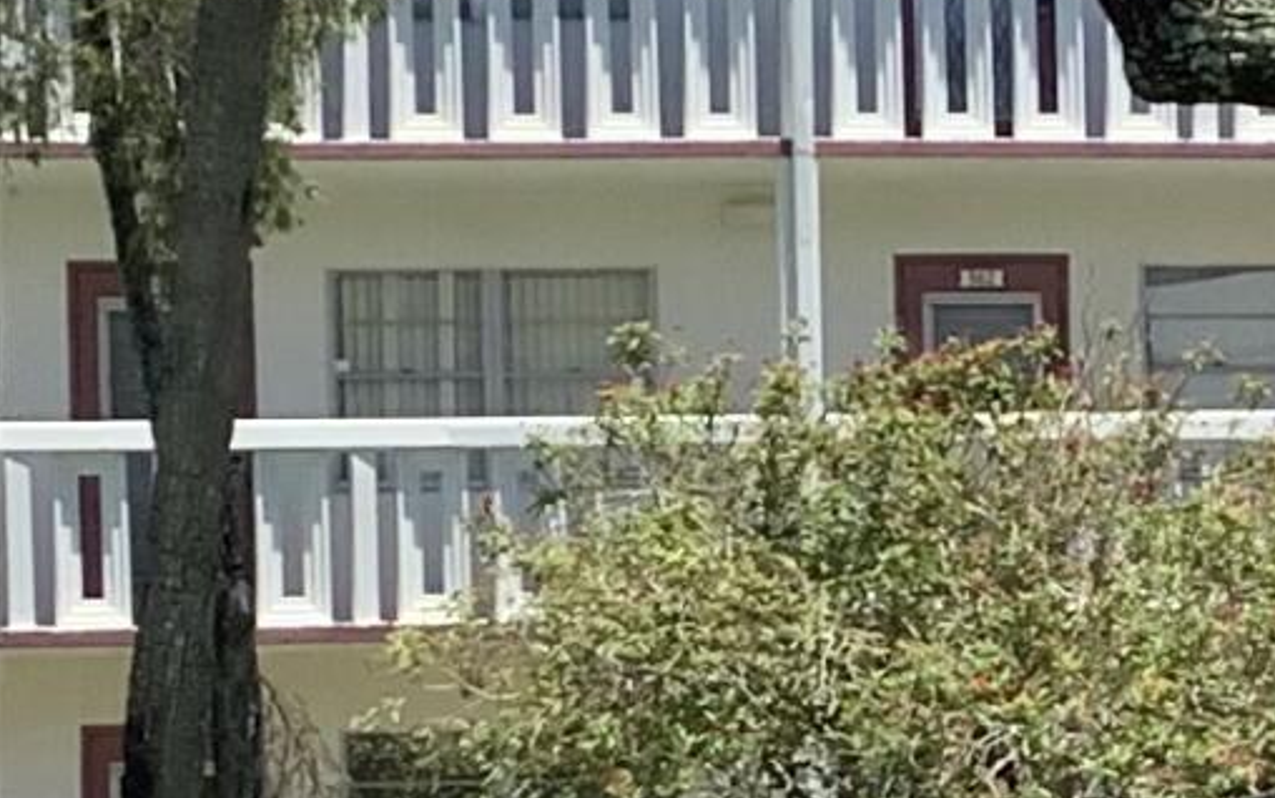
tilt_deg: -0.3
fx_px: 6744
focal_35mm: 194
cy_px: 818
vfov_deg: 6.7
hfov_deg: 10.7
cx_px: 1313
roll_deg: +1.0
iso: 25
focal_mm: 3.3
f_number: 2.4
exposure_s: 1/815
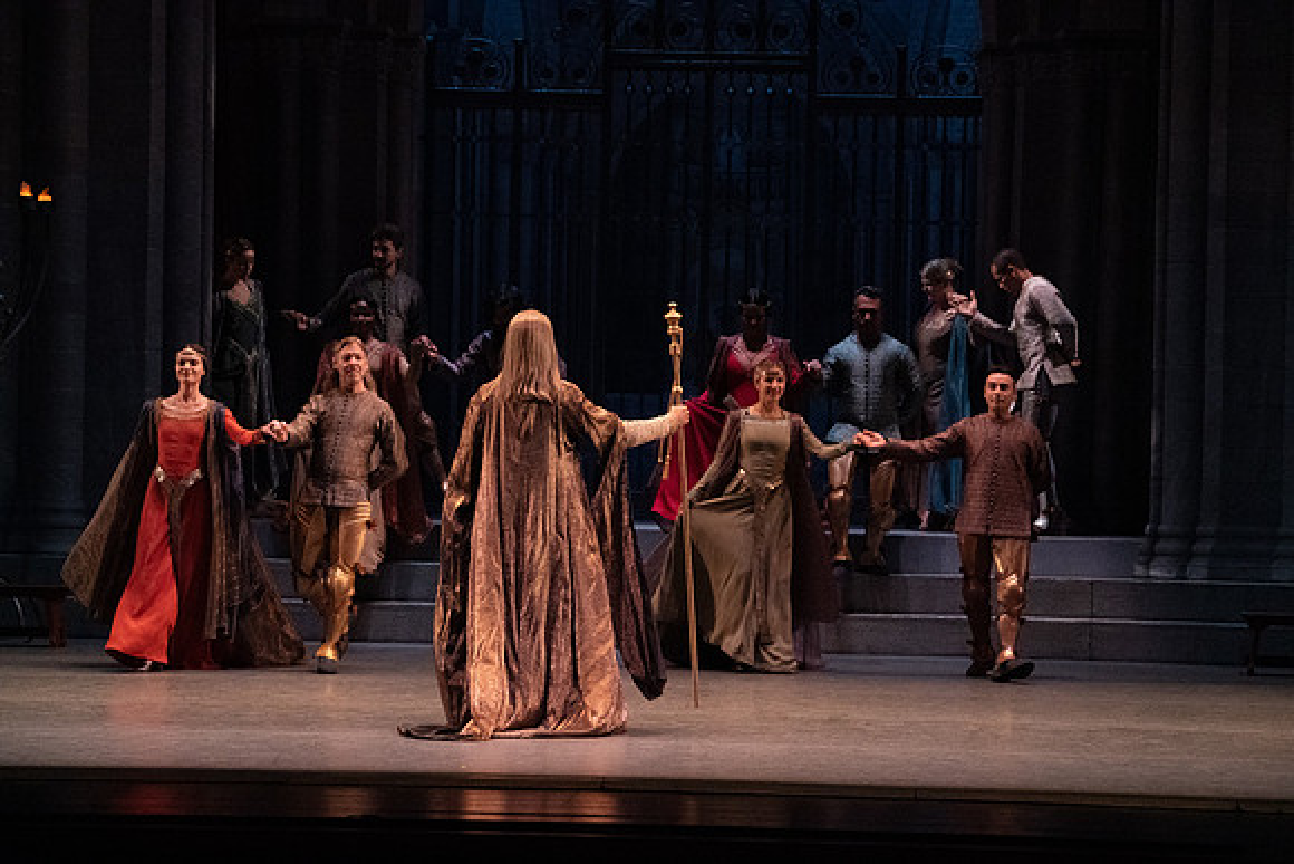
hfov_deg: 14.1
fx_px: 5249
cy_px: 432
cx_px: 647
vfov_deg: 9.4
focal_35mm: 146
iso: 20000
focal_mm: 146
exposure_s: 1/320
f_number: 9
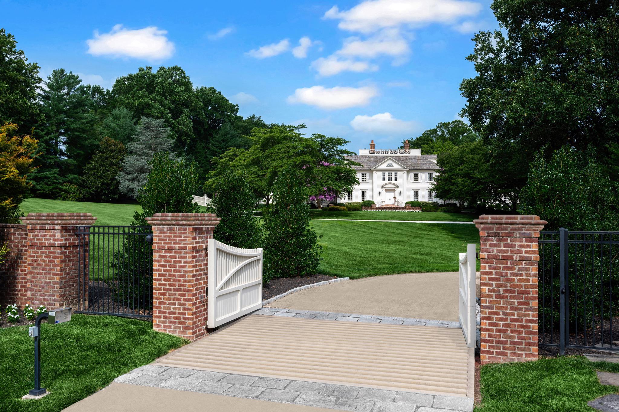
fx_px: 515
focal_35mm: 30
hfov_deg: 62.0
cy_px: 206
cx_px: 310
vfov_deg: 43.5
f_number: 11
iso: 100
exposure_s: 1/100
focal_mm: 30
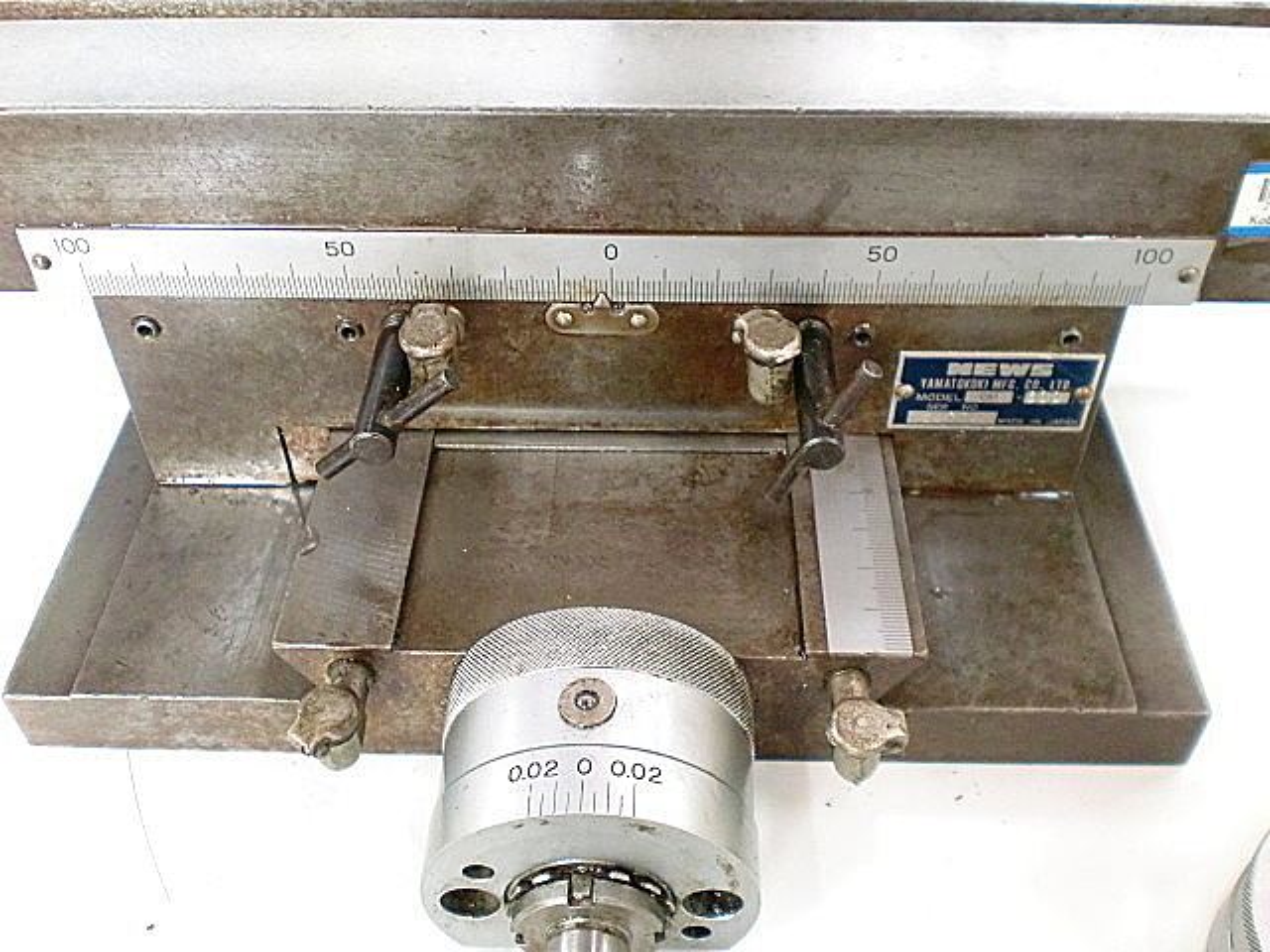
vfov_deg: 40.7
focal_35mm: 35
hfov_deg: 52.6
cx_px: 635
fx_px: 1284
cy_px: 476
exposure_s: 1/60
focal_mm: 6.3
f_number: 3.1
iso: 800
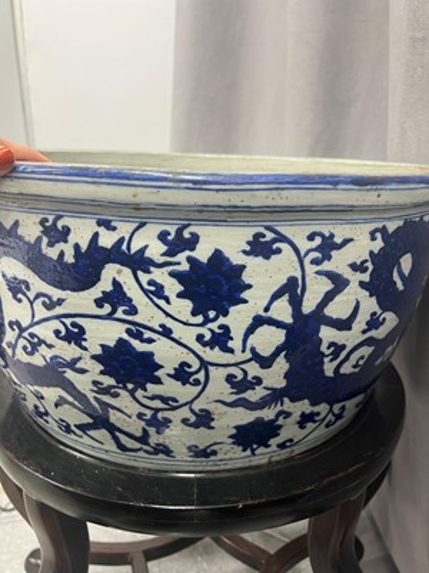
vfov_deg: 67.3
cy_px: 286
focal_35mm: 26
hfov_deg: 53.1
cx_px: 214
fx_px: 430
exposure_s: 1/60
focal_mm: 5.7
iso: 125
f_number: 1.5
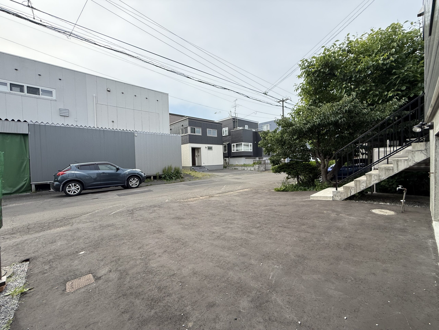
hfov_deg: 102.1
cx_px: 220
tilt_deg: -1.9
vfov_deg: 85.7
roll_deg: +1.5
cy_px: 165
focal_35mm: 14
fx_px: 178
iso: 64
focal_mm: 2.22
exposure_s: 1/1339
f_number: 2.2
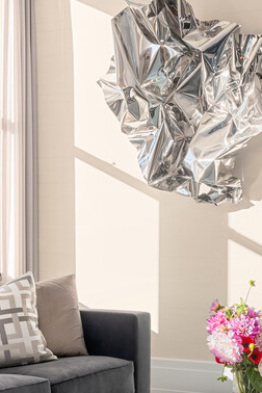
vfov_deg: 22.6
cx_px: 201
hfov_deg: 15.1
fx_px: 982
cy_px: 205
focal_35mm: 90
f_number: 8
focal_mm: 34
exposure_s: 1/200
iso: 800
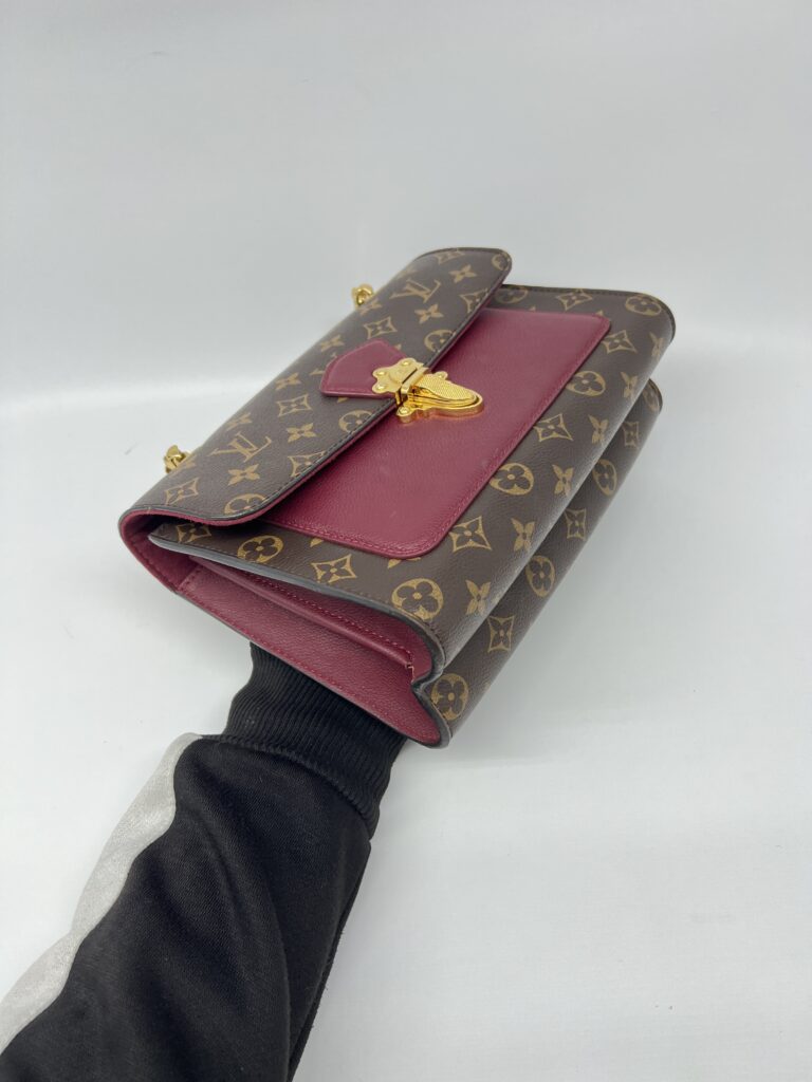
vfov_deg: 67.3
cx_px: 406
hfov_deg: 53.1
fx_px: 813
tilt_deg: -46.1
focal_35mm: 26
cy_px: 541
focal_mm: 5.7
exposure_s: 1/100
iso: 80
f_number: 1.5
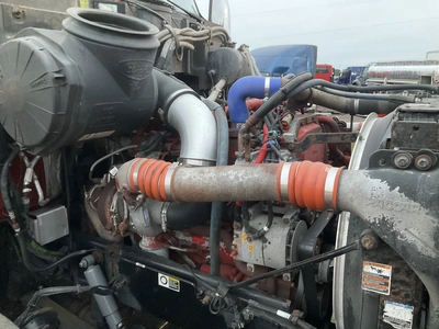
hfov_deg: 61.7
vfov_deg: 48.2
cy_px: 164
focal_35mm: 29
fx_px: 368
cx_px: 220
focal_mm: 3
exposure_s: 1/30
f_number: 1.8
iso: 500
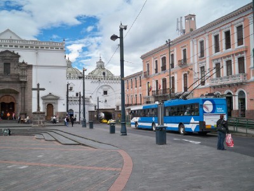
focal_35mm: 35
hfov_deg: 52.6
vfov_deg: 40.7
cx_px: 127
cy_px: 96
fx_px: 257
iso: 64
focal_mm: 6.3
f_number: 4.7
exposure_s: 1/320
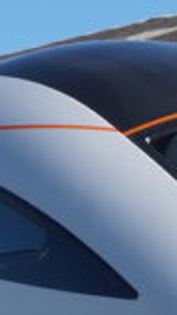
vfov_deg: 8.0
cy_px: 510
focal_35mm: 261
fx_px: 2179
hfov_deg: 4.6
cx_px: -125
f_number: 11
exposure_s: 1/320
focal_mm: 25
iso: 200
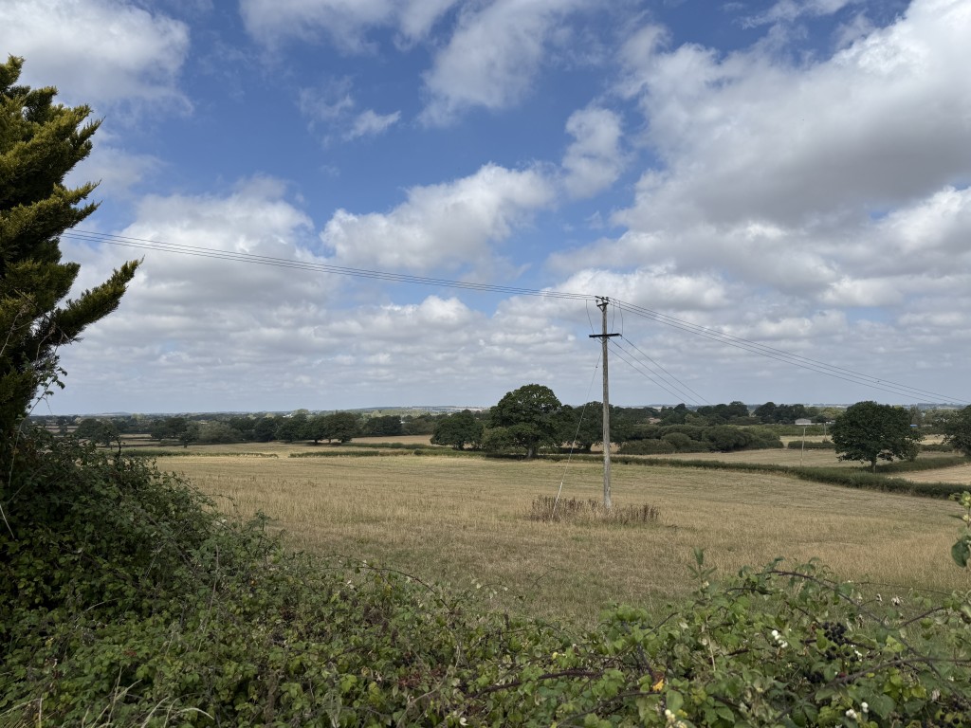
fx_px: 673
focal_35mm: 24
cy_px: 364
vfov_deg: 56.8
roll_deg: +0.2
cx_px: 486
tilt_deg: +3.0
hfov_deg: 71.6
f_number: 1.78
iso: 80
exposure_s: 1/8130
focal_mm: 6.76
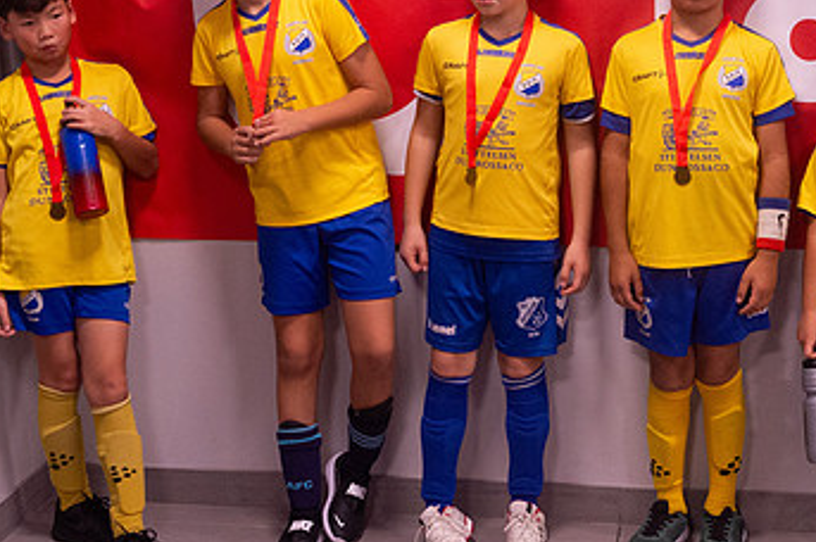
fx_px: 1427
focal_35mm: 63
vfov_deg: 21.3
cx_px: 488
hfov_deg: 31.8
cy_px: 133
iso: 5000
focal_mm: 35
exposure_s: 1/250
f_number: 3.5
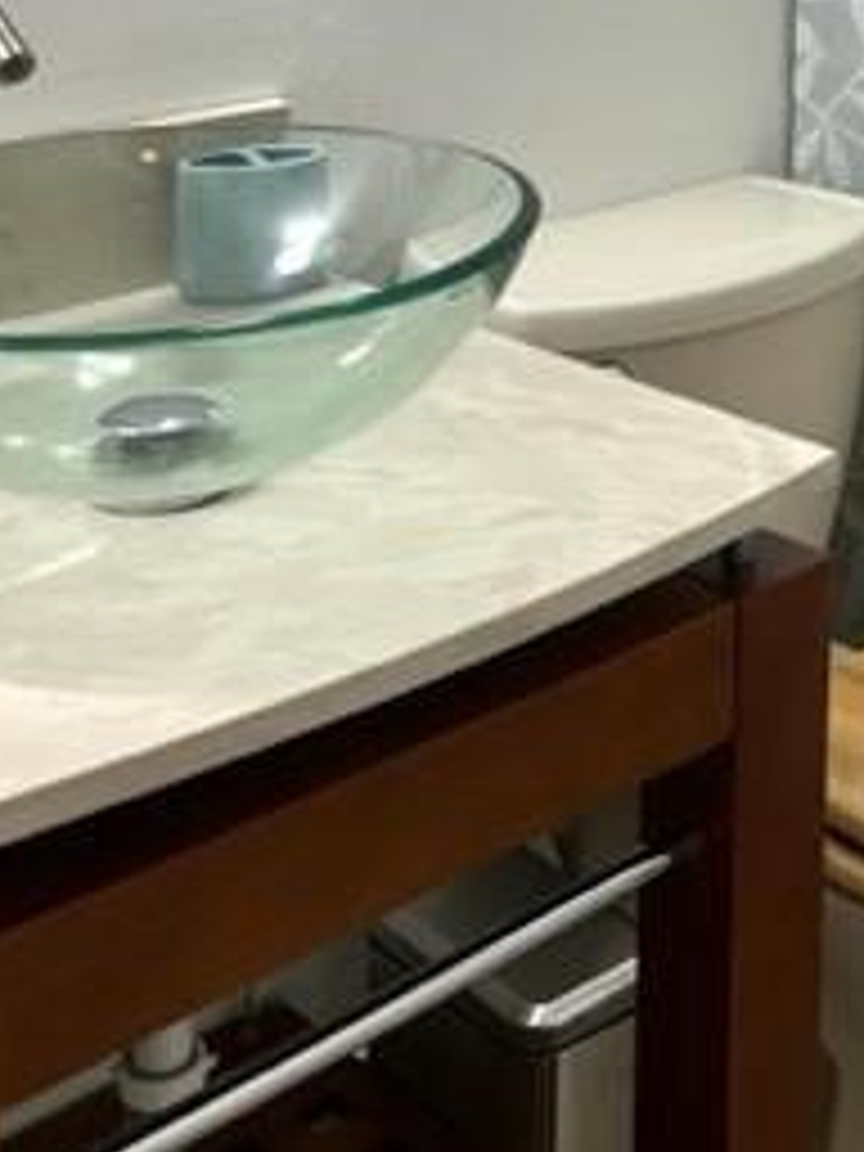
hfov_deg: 21.7
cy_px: -122
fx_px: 2163
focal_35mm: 65
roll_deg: -2.7
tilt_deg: -7.1
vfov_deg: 27.3
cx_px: 886
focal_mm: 5.7
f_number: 1.5
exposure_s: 1/120
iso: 40
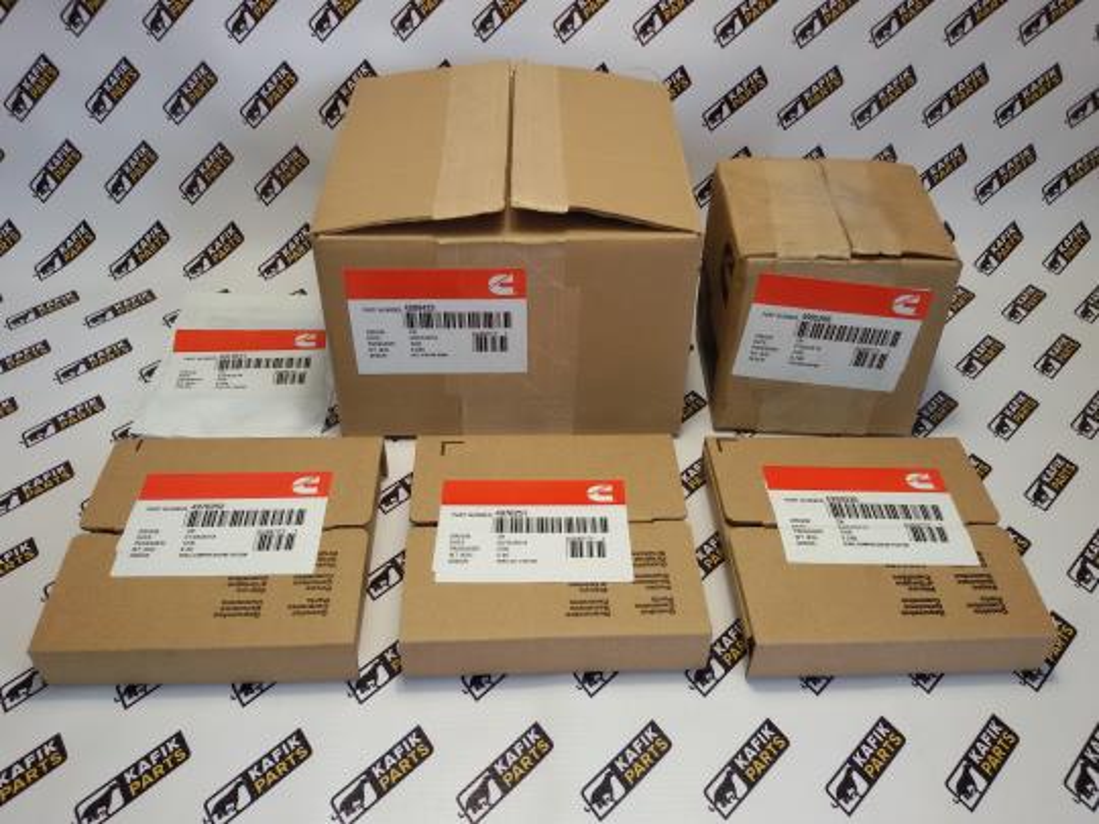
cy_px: 412
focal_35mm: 31
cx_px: 550
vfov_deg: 45.4
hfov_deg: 58.4
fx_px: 984
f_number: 2.4
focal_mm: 2.93
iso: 50
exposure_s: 1/33
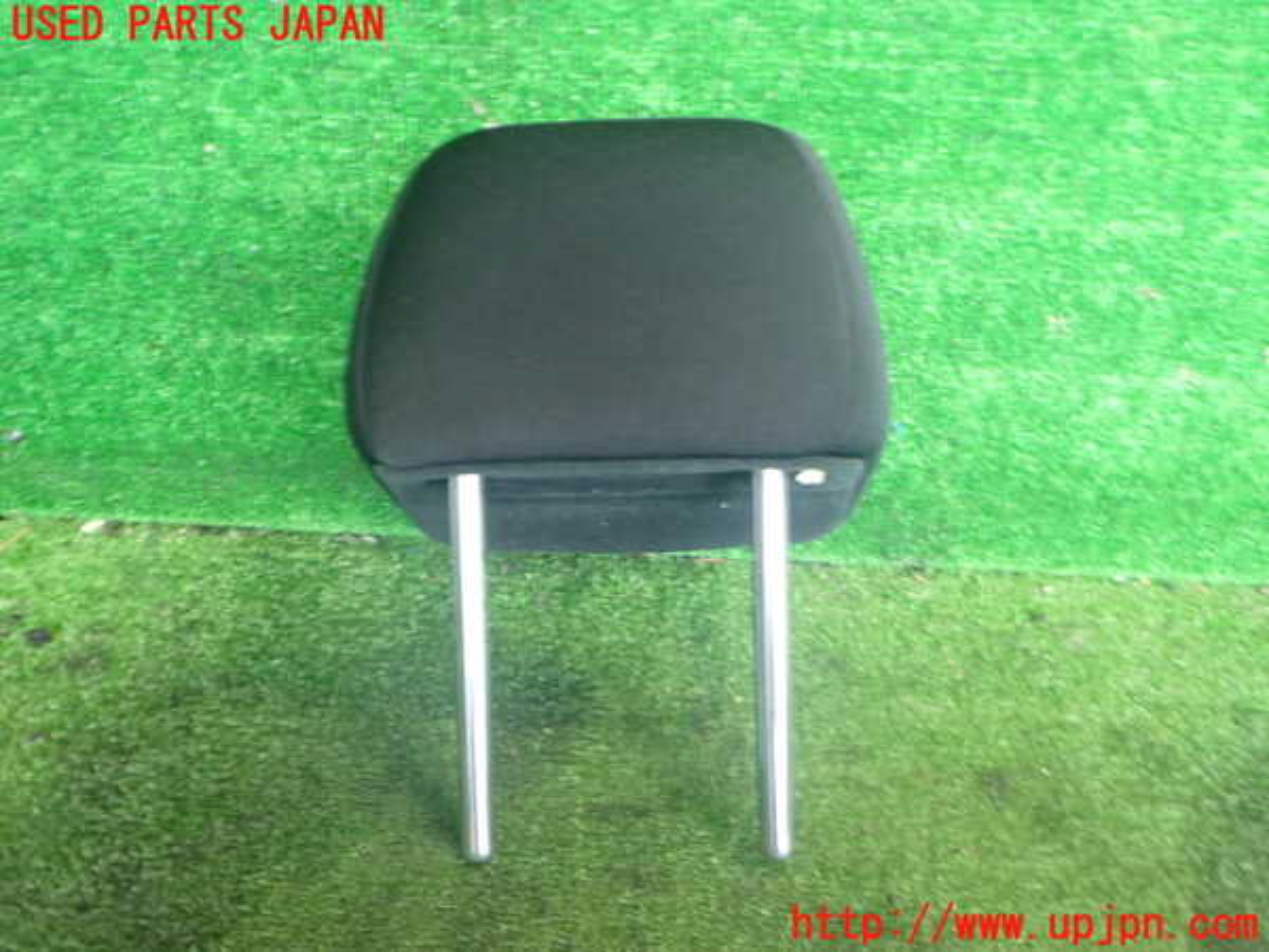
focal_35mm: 30
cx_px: 634
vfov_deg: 46.8
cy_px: 476
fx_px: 1100
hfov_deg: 60.0
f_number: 2.3
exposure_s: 1/30
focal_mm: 5.4
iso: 320
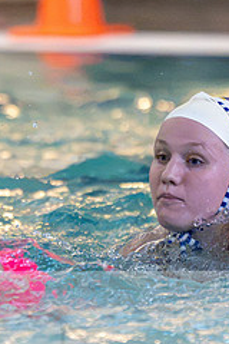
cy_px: 111
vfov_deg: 1.9
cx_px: 114
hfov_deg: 1.3
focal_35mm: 1082
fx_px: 10323
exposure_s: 1/1000
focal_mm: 280
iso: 25600
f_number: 4
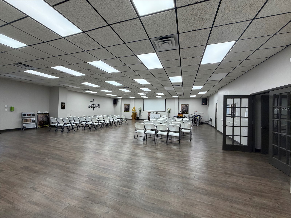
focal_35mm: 14
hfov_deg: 102.1
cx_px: 146
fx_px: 118
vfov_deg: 85.7
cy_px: 109
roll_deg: -2.3
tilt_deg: +0.4
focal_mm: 2.22
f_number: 2.2
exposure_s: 1/121
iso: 250
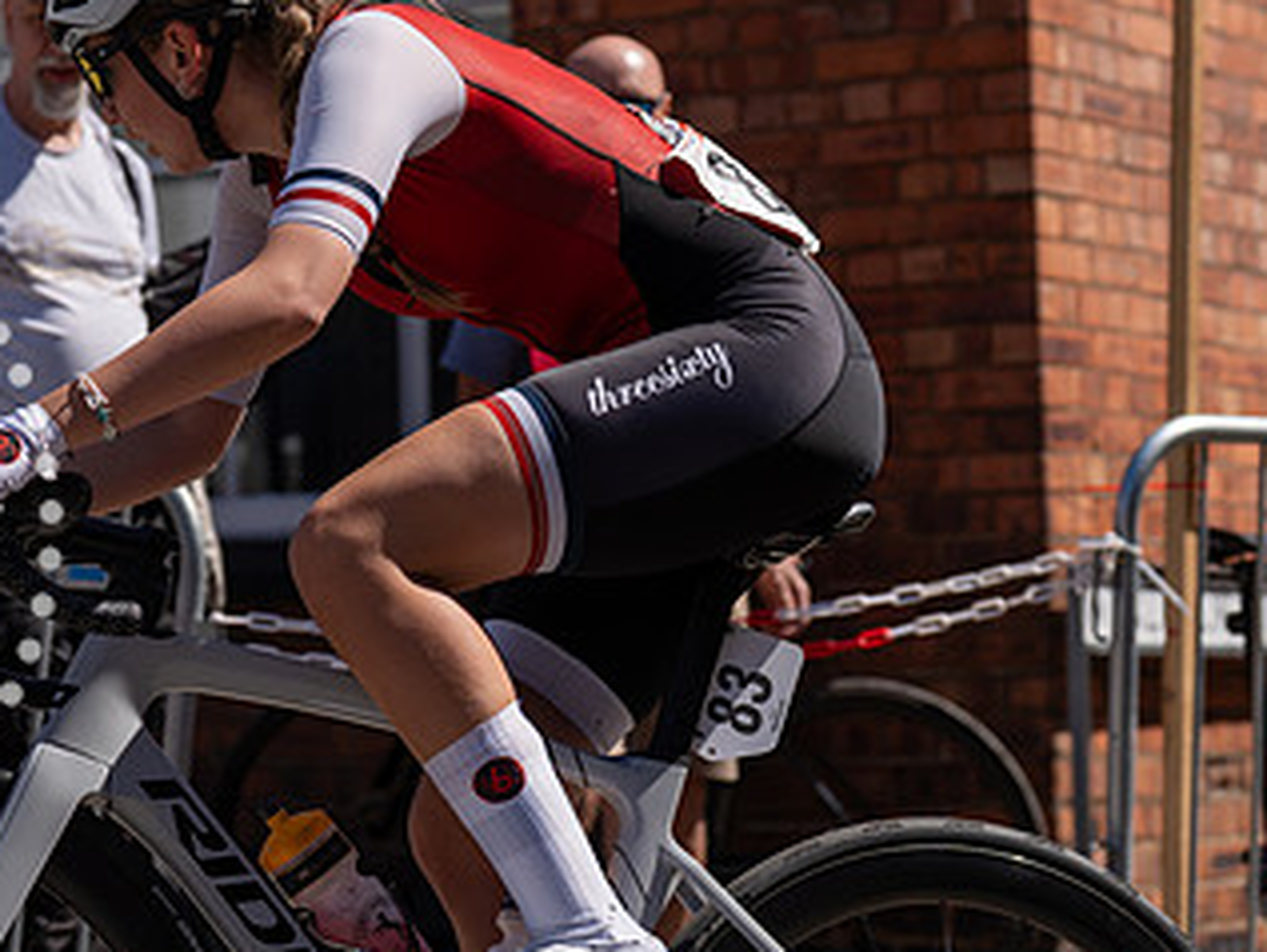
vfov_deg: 12.0
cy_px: 314
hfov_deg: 15.9
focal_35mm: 123
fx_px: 4504
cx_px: 308
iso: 100
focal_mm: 70
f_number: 4
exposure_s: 1/1600
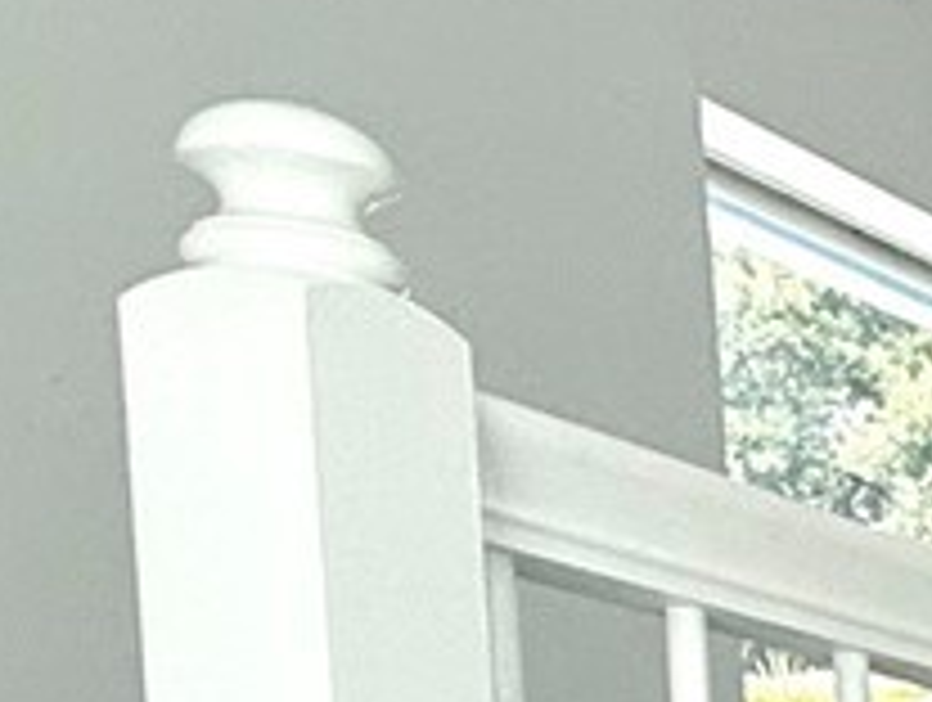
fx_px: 2913
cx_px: 2346
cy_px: 1408
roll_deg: +2.5
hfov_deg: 13.0
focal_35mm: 108
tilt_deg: -4.2
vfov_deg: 12.2
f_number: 2.2
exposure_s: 1/253
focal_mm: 2.22
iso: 64
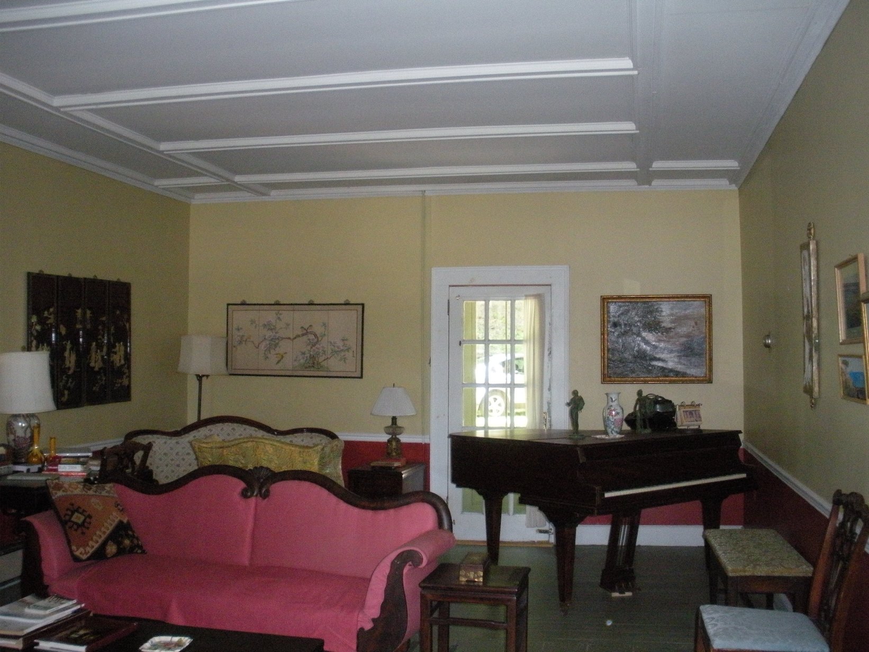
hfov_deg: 51.4
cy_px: 326
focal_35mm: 36
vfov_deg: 39.6
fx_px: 904
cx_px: 434
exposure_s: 1/68.7
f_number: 3.5
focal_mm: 6.3
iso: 560
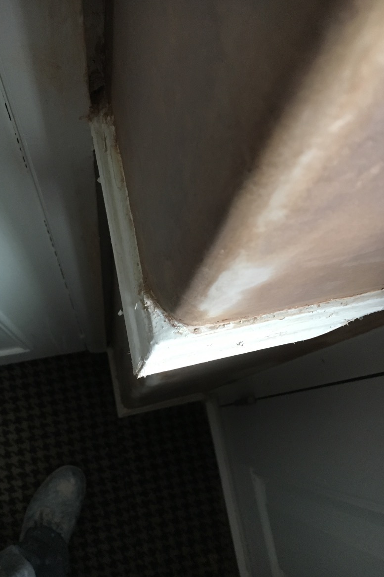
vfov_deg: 60.3
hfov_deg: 42.3
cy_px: 285
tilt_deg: -71.7
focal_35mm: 31
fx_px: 496
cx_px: 183
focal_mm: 4.15
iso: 250
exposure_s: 1/33
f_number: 2.2
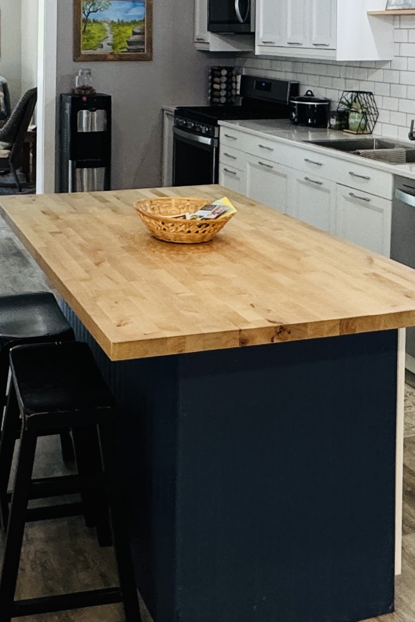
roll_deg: -0.3
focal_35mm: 48
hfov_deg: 27.9
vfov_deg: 38.3
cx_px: 137
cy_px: 60
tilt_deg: -1.7
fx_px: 830
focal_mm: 2.22
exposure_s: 1/120
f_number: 2.2
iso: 200
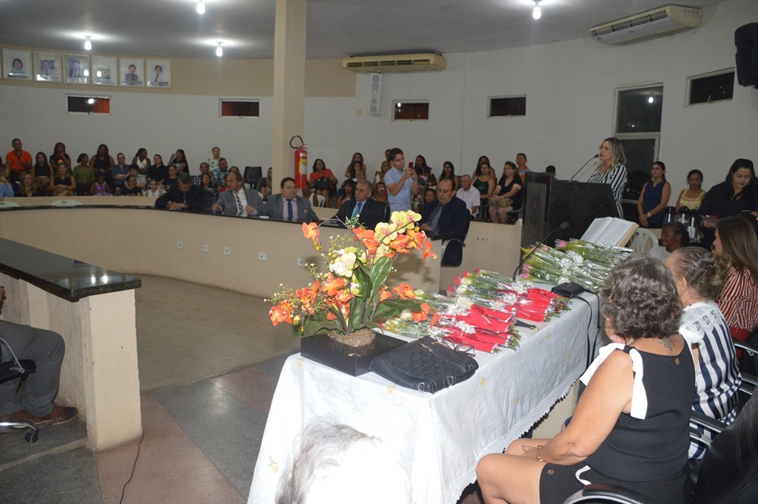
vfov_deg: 47.9
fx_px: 568
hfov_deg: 67.4
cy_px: 252
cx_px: 379
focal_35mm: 27
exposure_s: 1/80
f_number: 4.5
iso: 400
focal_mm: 18
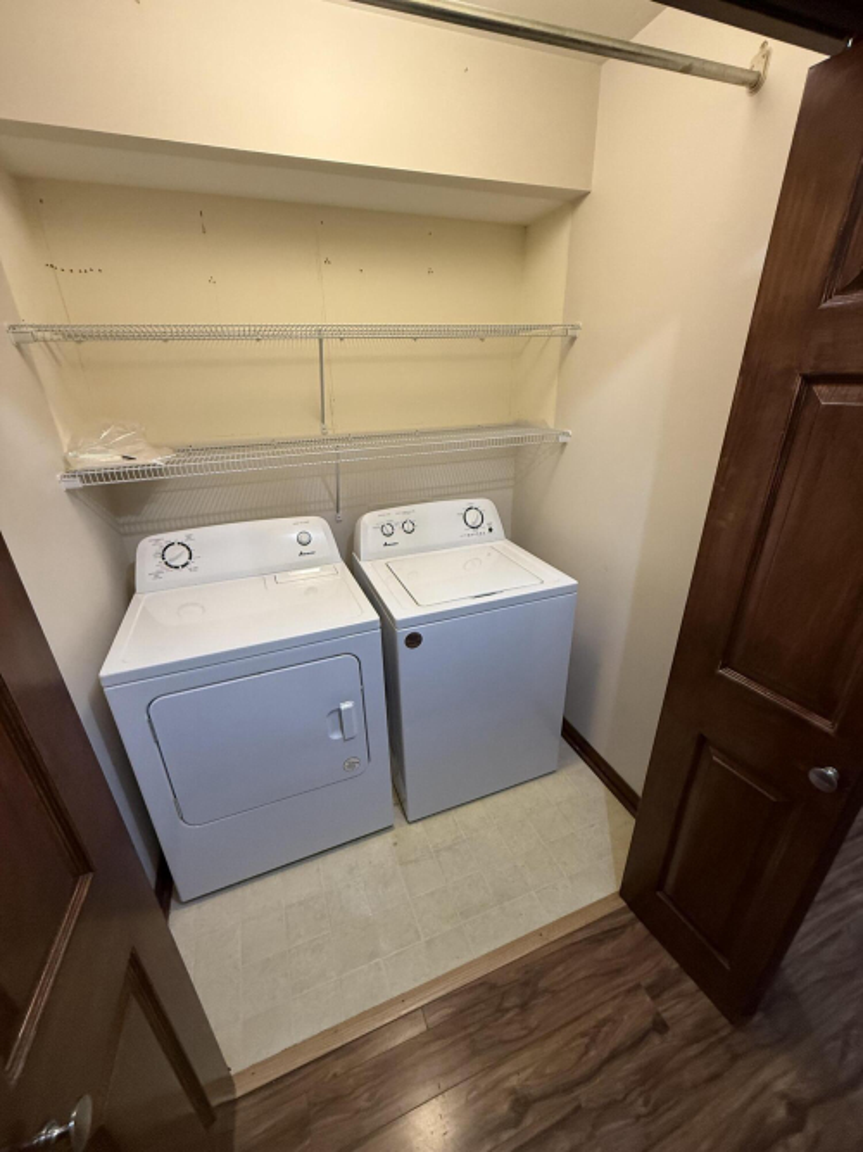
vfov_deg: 102.1
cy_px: 576
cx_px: 432
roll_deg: +0.9
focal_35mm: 14
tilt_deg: -22.6
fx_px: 466
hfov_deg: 85.7
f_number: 2.2
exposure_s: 1/60
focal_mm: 2.22
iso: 320
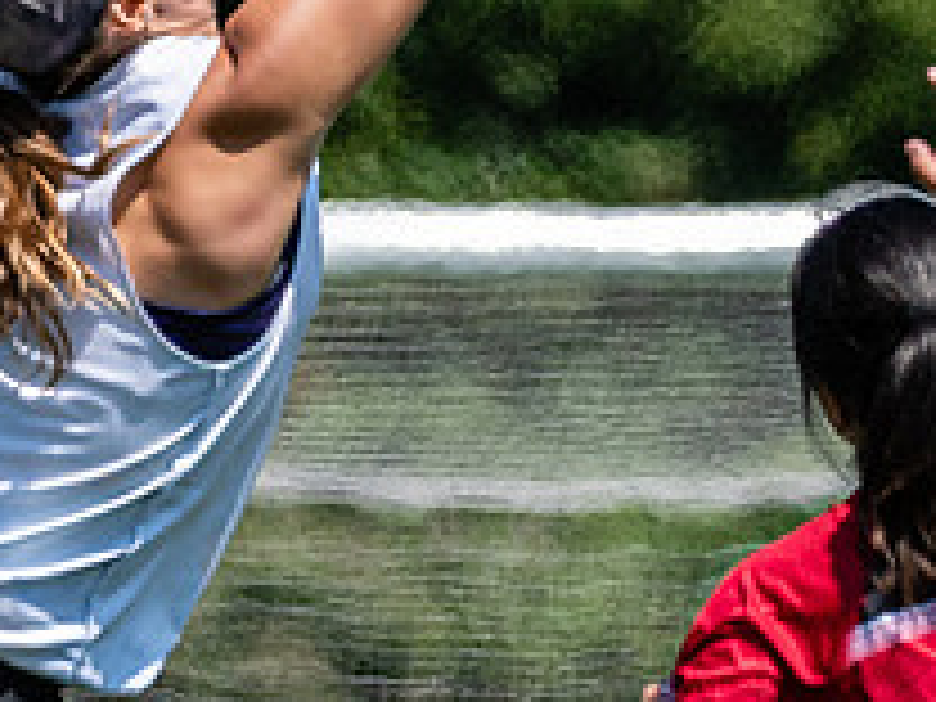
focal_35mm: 2408
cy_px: 743
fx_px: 65111
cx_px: 612
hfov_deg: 0.8
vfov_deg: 0.6
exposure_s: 1/2500
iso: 200
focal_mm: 270
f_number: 4
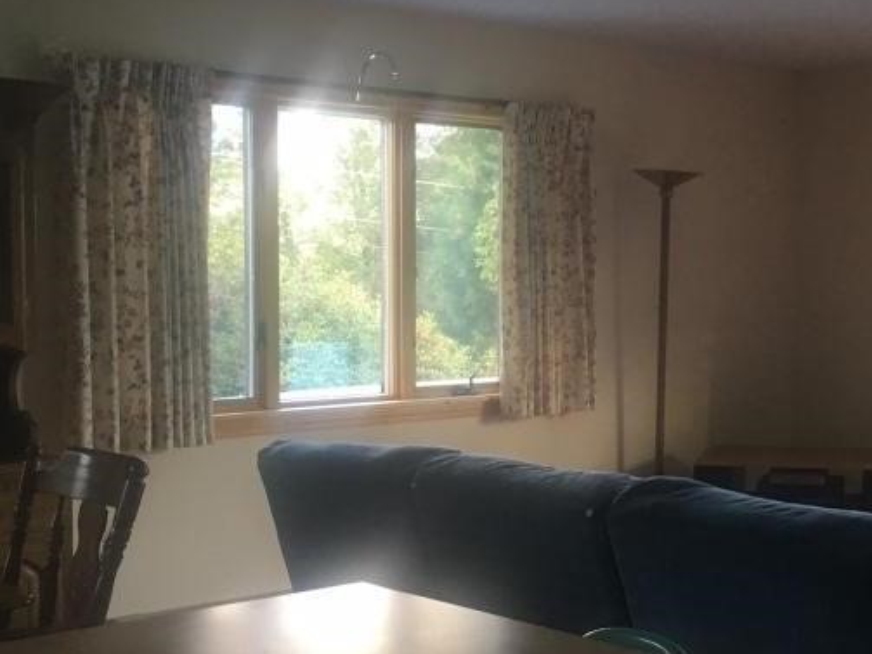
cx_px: 680
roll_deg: +0.1
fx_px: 1486
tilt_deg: -1.4
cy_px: 350
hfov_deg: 32.0
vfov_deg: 24.8
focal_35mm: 59
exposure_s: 1/30
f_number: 2.2
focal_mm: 4.15
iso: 80
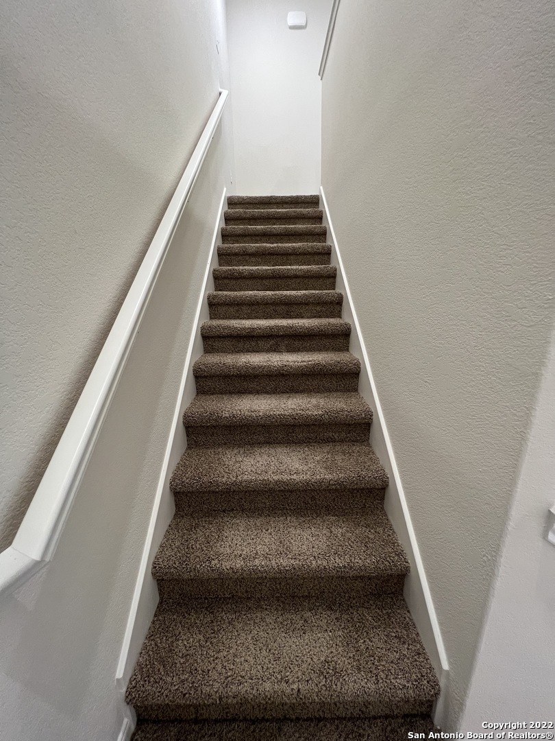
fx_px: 278
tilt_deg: -17.2
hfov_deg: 89.9
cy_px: 370
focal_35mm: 13
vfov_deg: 106.2
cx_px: 278
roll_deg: +0.8
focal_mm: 1.57
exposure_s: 1/60
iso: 400
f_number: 1.8
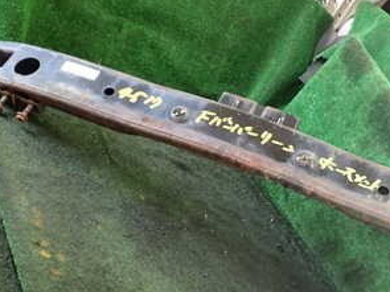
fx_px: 687
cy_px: 126
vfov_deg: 24.0
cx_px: 266
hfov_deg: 31.4
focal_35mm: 61
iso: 200
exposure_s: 1/100
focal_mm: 5.4
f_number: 2.3
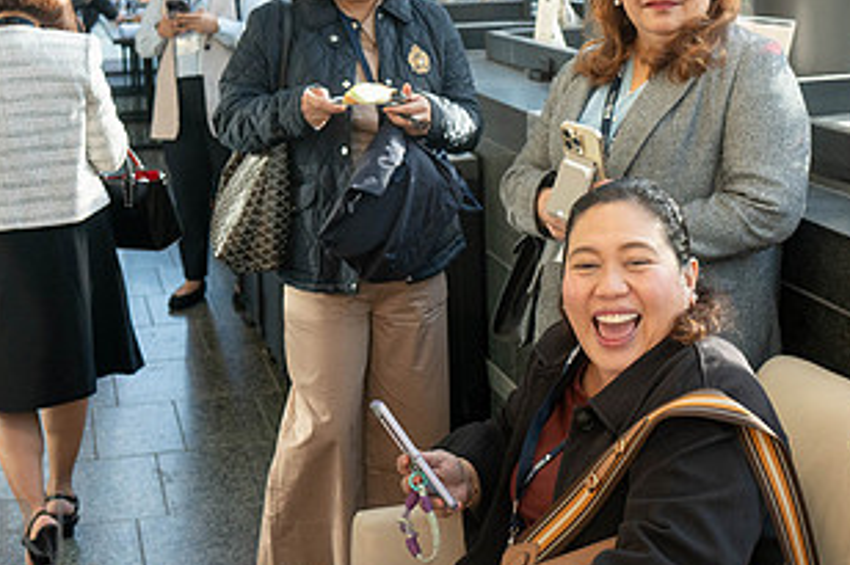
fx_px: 1557
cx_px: 411
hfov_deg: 30.5
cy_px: 103
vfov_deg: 20.3
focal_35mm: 66
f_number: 4
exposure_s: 1/640
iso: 1250
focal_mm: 35
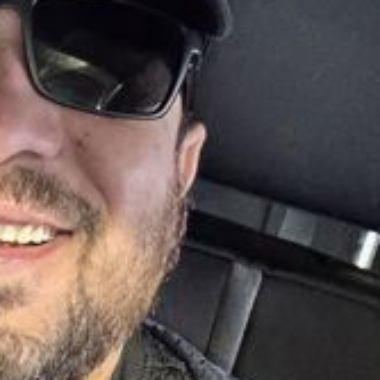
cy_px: 240
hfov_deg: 18.2
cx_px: -7
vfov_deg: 18.6
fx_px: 1155
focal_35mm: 93
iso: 800
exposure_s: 1/15
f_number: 1.9
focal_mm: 2.69
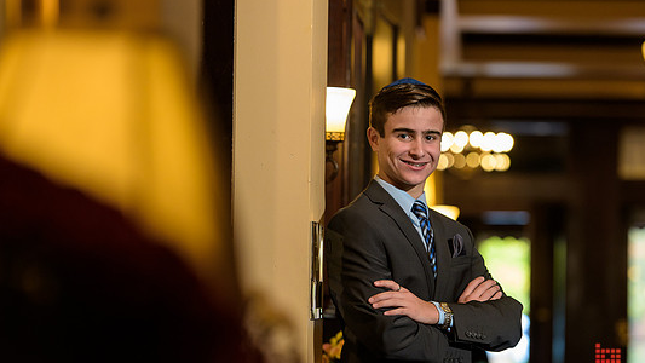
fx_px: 2634
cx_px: 330
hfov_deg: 14.0
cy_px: 172
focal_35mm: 154
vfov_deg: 7.9
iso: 1600
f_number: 3.2
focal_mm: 135
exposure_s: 1/125
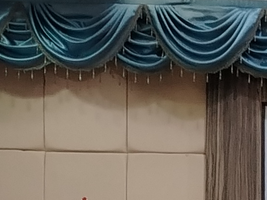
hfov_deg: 9.7
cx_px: 684
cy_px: 571
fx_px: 1342
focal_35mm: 174
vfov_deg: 7.6
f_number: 1.75
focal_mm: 5.25
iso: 559
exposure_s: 1/40
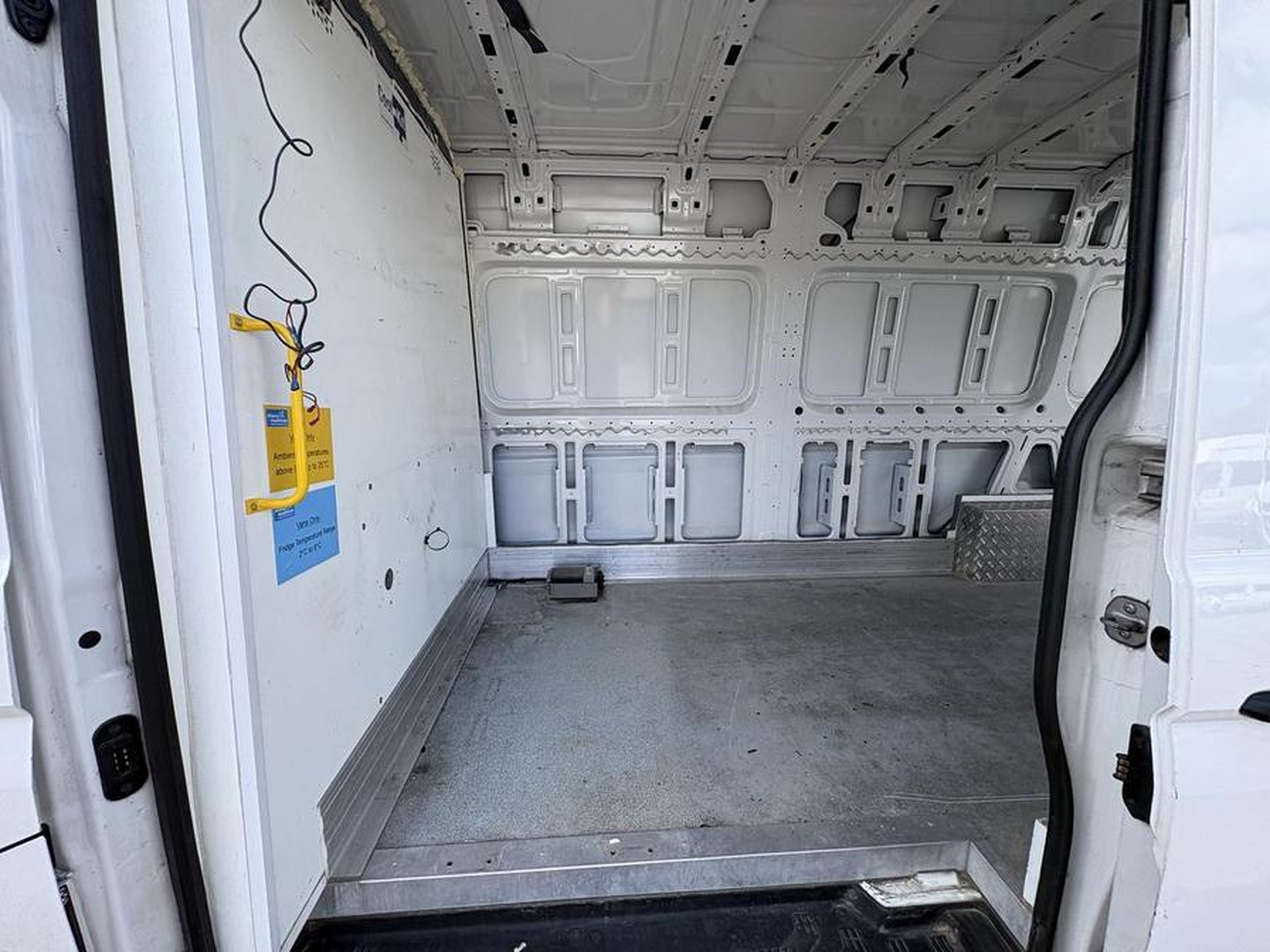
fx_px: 514
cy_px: 476
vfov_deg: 85.7
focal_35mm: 14
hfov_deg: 102.1
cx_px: 635
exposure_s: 1/361
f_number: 2.2
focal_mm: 2.22
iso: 40
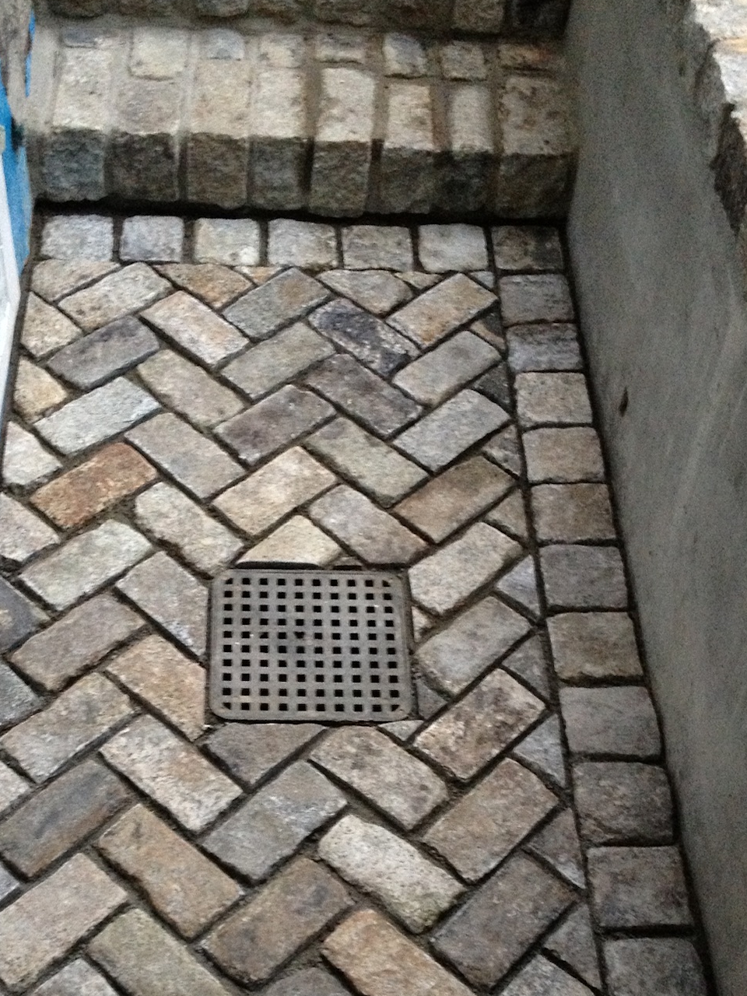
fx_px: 1611
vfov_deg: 33.8
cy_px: 728
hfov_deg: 26.1
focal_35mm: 56
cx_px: 307
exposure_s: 1/20
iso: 320
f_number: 2.4
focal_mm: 4.28
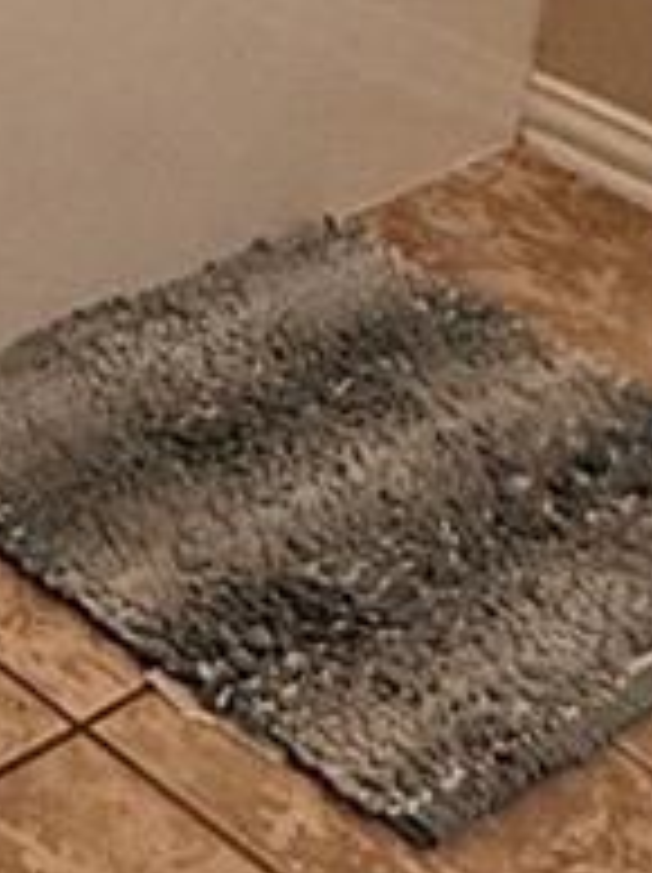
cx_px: -1079
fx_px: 2794
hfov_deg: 10.7
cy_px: -1130
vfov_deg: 13.6
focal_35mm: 111
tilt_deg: -3.9
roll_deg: -4.6
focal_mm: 2.22
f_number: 2.2
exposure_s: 1/120
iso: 125
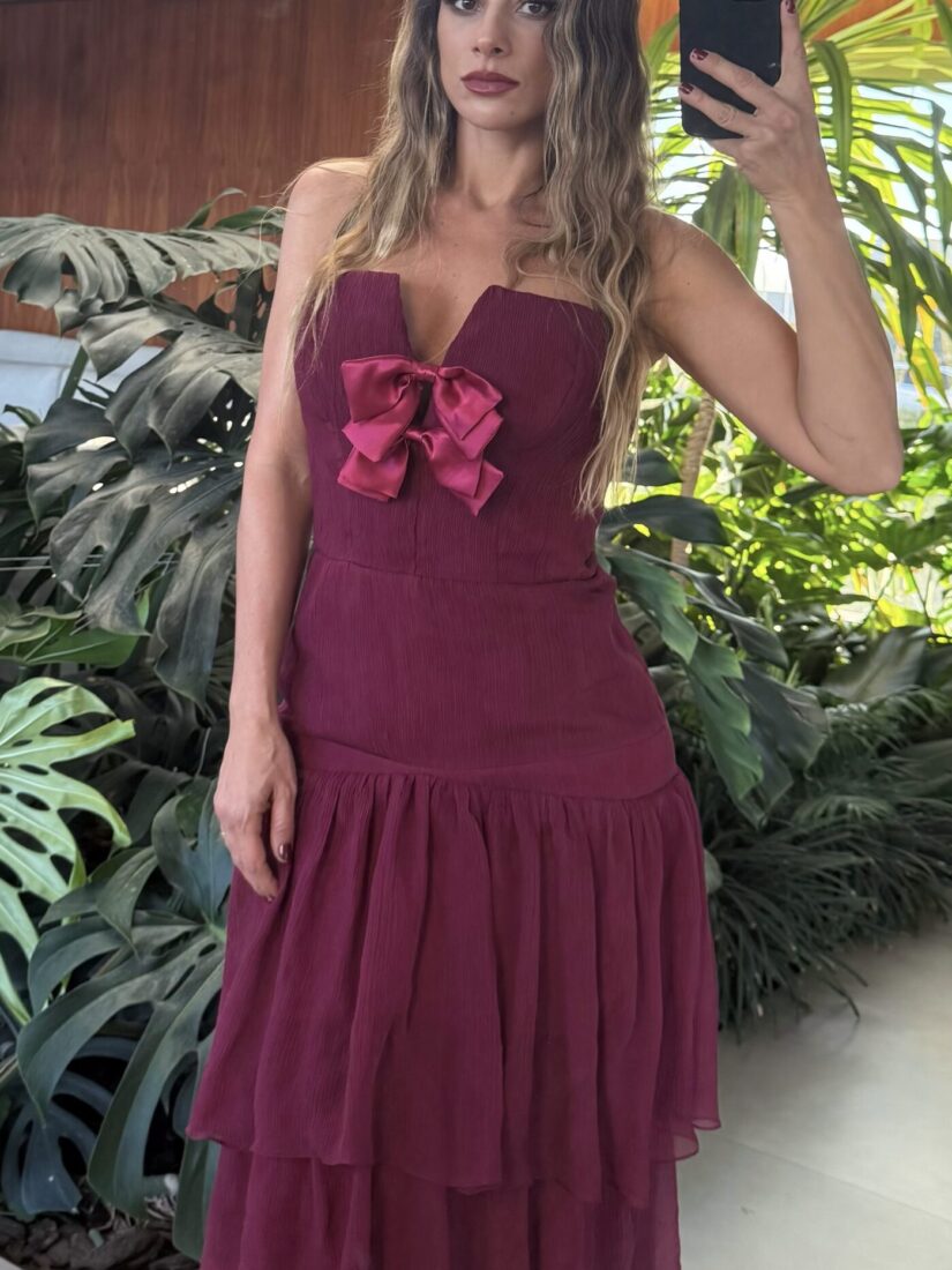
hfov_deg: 56.8
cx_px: 476
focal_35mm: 24
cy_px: 635
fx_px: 880
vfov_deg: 71.6
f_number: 1.78
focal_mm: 6.76
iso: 200
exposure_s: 1/242
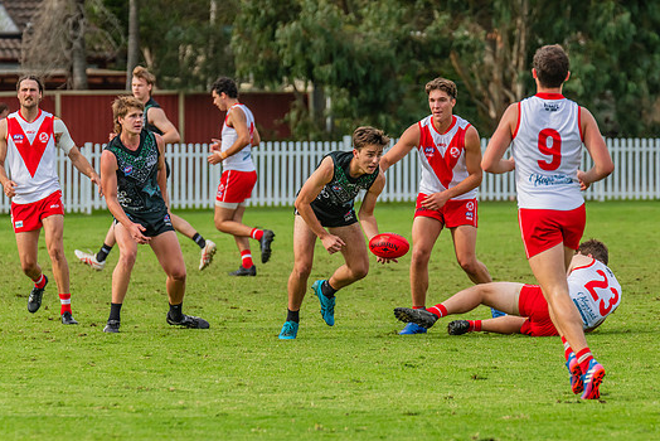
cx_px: 357
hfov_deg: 5.5
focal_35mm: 372
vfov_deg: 3.7
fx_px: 6823
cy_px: 237
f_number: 6.3
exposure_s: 1/1600
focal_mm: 310
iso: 800
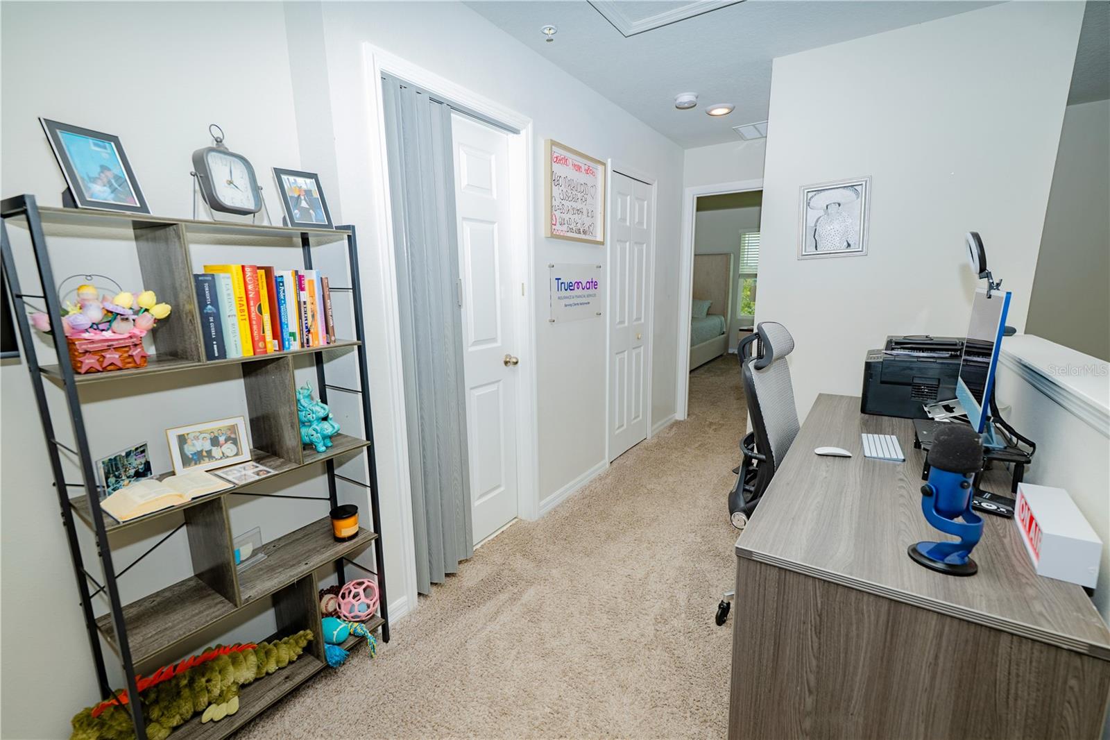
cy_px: 370
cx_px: 555
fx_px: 493
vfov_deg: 73.7
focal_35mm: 16
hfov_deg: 96.7
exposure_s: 1/250
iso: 100
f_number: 4
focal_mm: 16
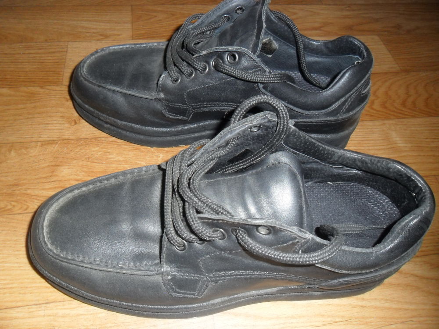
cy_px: 164
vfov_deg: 51.4
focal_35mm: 27
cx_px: 220
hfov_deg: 65.3
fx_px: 342
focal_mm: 4.9
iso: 160
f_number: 8.9
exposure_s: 1/45
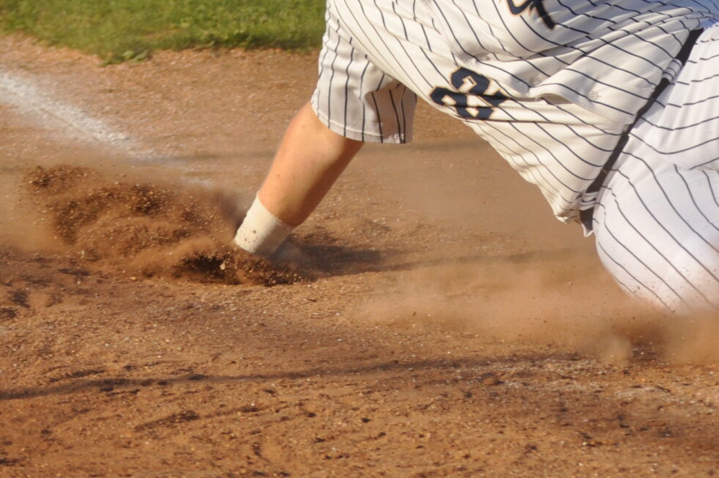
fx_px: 7999
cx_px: 599
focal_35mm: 401
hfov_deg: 5.1
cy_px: -101
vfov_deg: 3.4
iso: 400
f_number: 6.3
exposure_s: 1/1600
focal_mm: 102
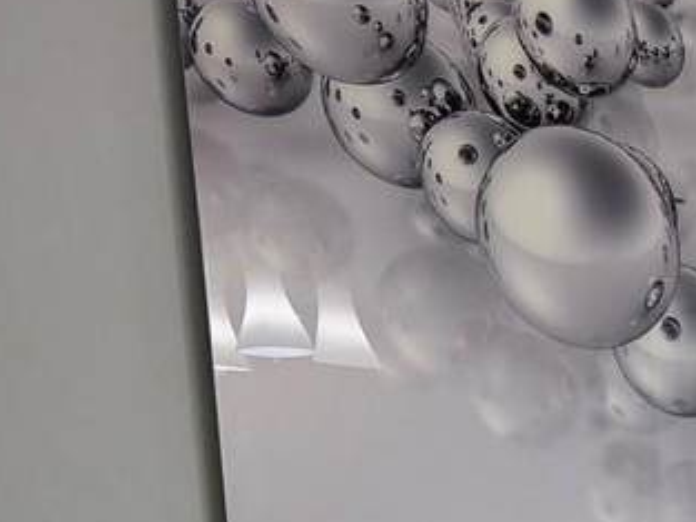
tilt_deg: -10.4
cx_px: 1252
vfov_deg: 13.7
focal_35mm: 98
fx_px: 1971
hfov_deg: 16.7
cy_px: 893
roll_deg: +1.2
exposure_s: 1/120
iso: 250
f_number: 1.78
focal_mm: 6.76
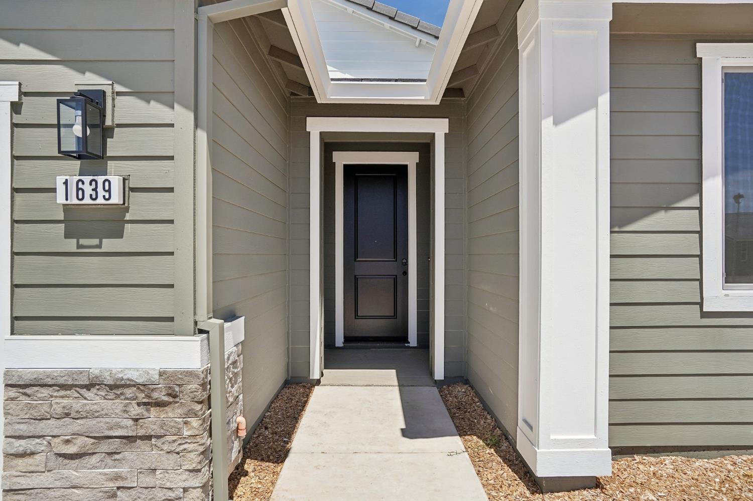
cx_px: 376
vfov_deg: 67.3
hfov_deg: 90.0
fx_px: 376
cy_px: 250
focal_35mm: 18
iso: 320
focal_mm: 18
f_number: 8
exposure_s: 1/640
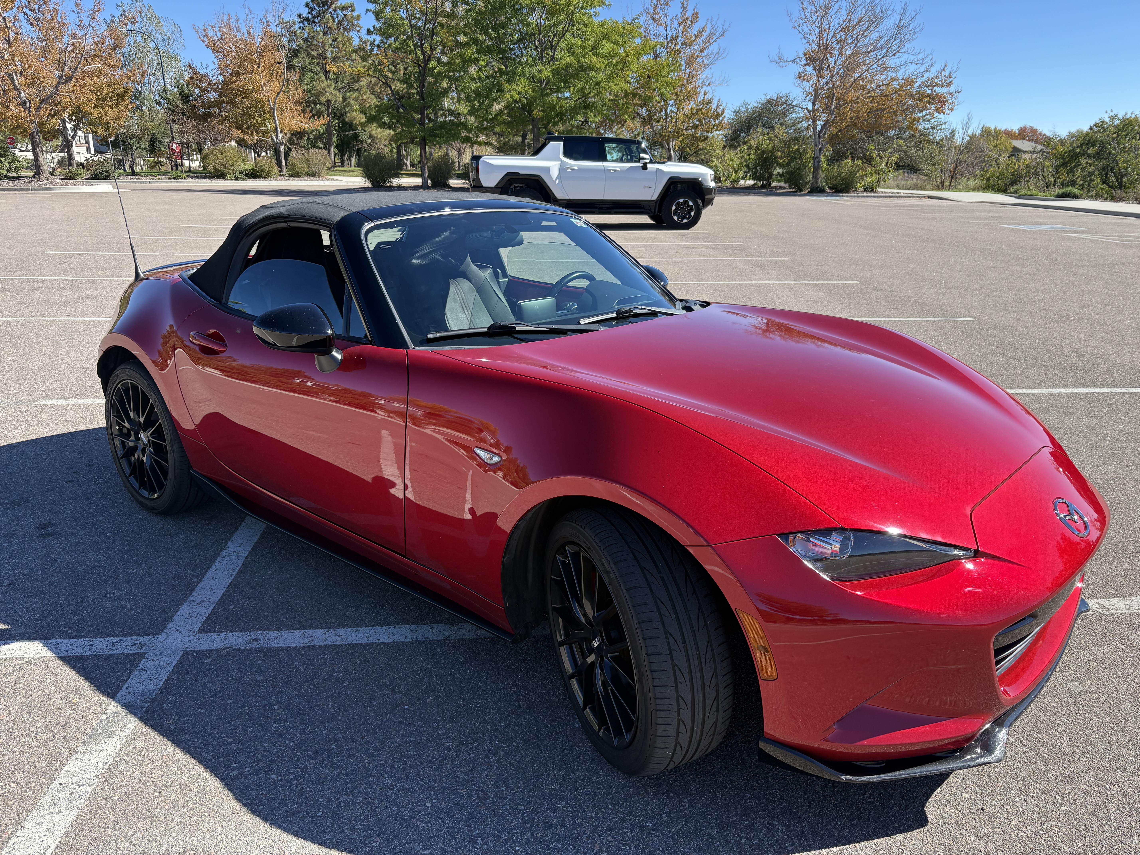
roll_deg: +0.4
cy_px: 428
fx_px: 856
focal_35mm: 26
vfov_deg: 53.1
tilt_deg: -16.4
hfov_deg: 67.3
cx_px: 570
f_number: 1.6
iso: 50
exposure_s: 1/1081
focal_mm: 5.96
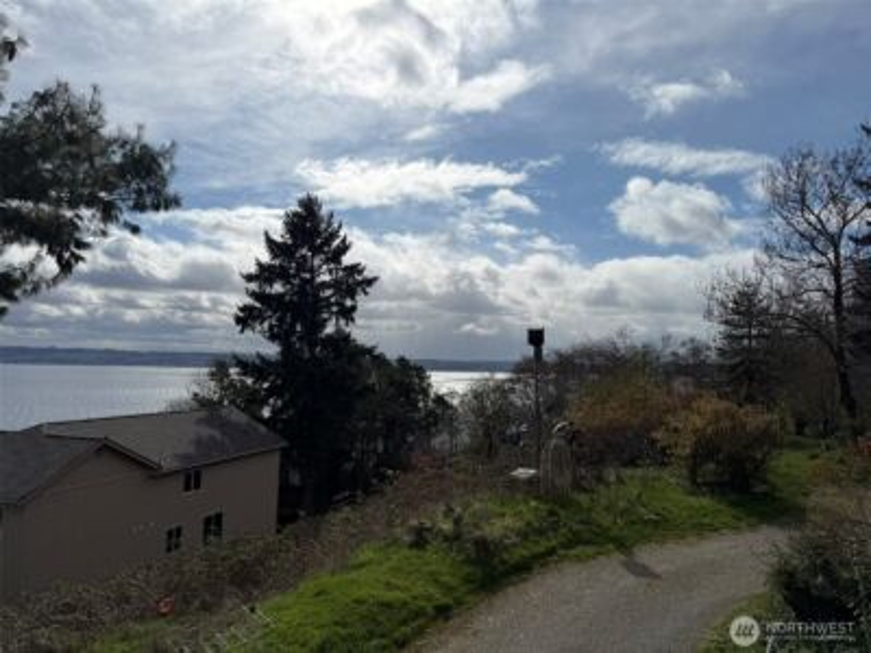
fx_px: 604
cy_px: 326
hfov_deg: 71.6
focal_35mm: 24
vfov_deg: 56.8
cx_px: 436
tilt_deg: +5.7
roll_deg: -1.8
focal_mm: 6.76
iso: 100
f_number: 1.78
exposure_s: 1/22727
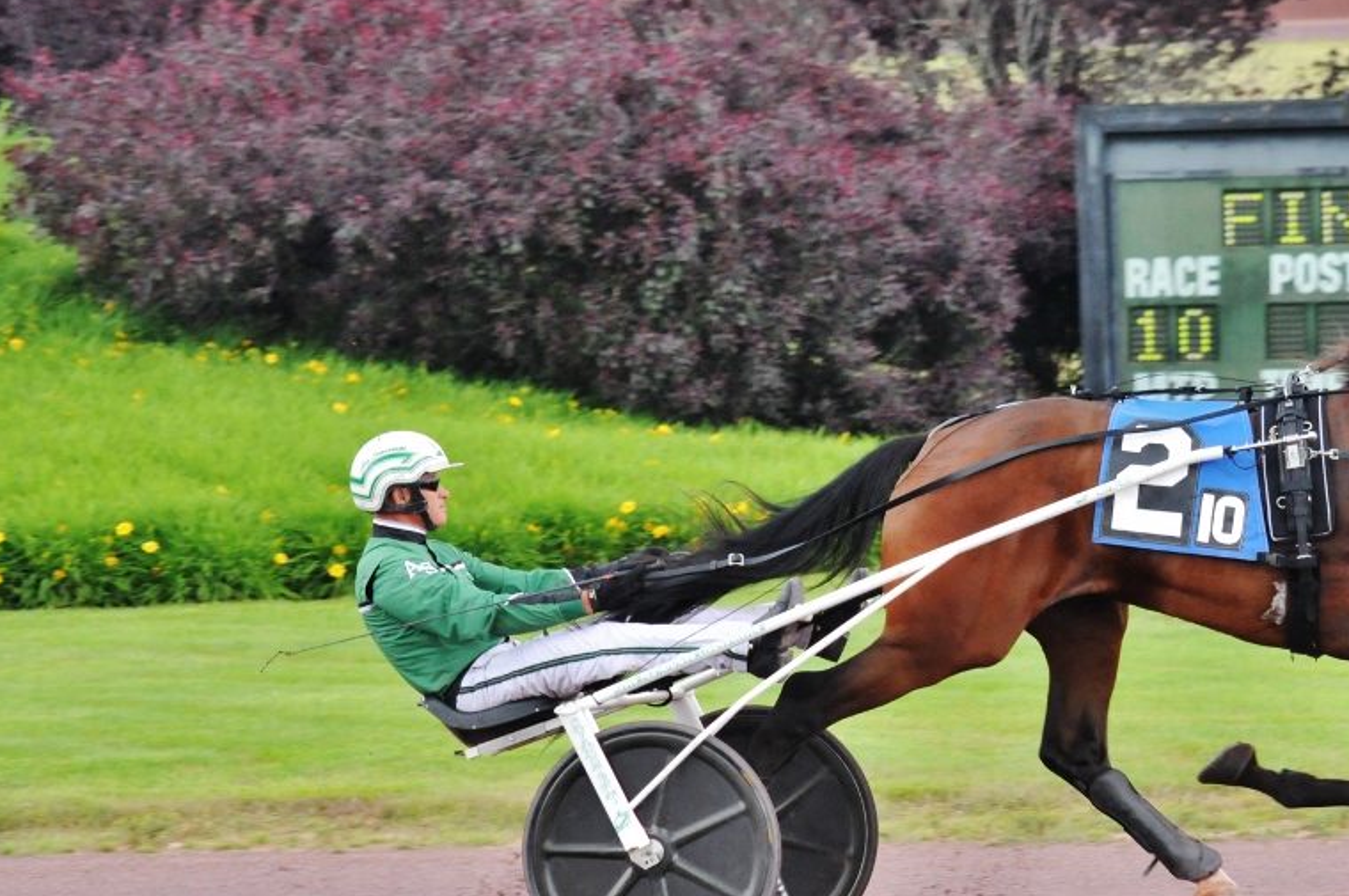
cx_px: 1038
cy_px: 415
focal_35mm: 296
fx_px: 11080
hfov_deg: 7.0
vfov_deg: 4.6
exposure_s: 1/640
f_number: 7.1
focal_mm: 120
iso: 1250
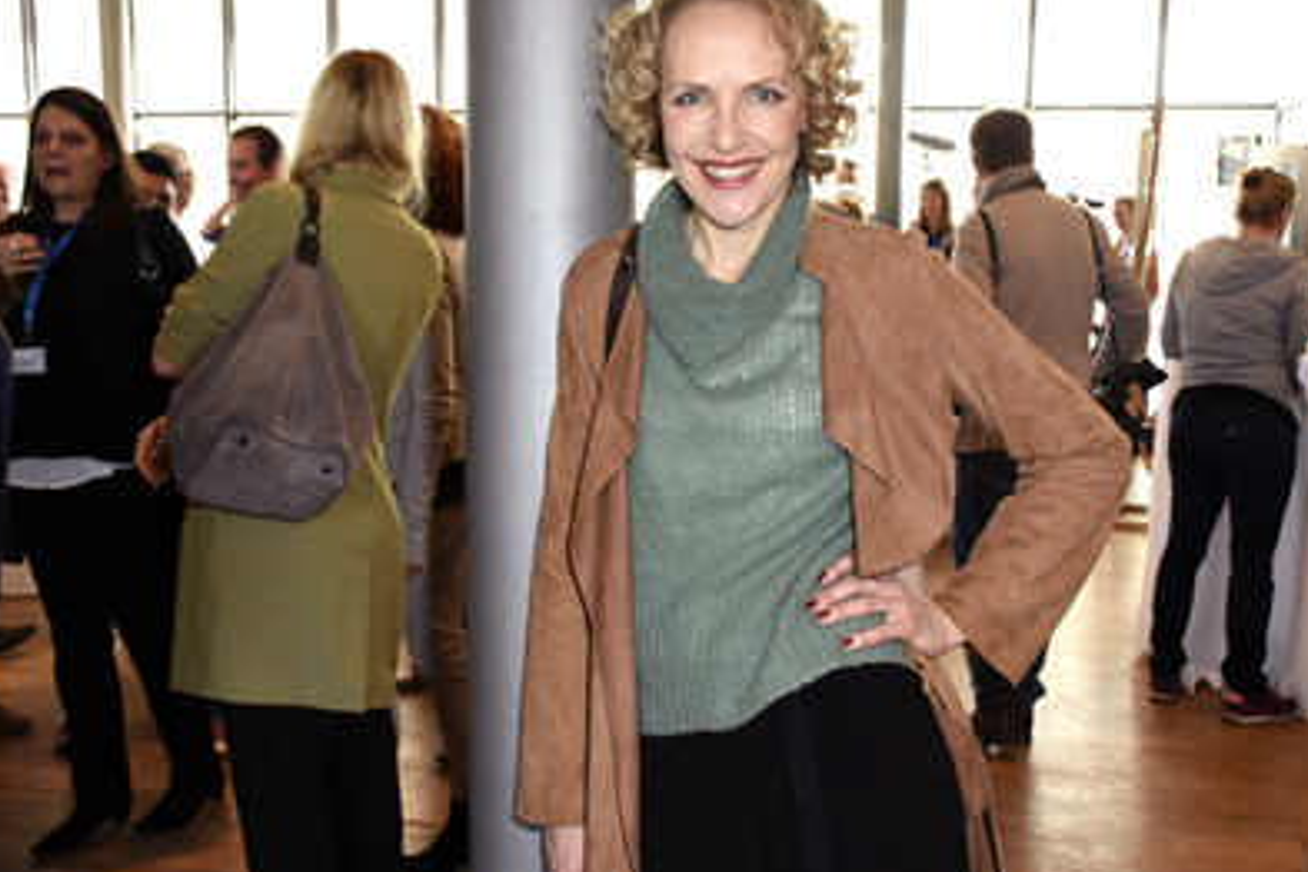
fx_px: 1438
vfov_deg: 33.7
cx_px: 667
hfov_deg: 48.9
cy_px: 436
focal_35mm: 40
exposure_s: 1/160
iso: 900
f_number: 4.5
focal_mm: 23
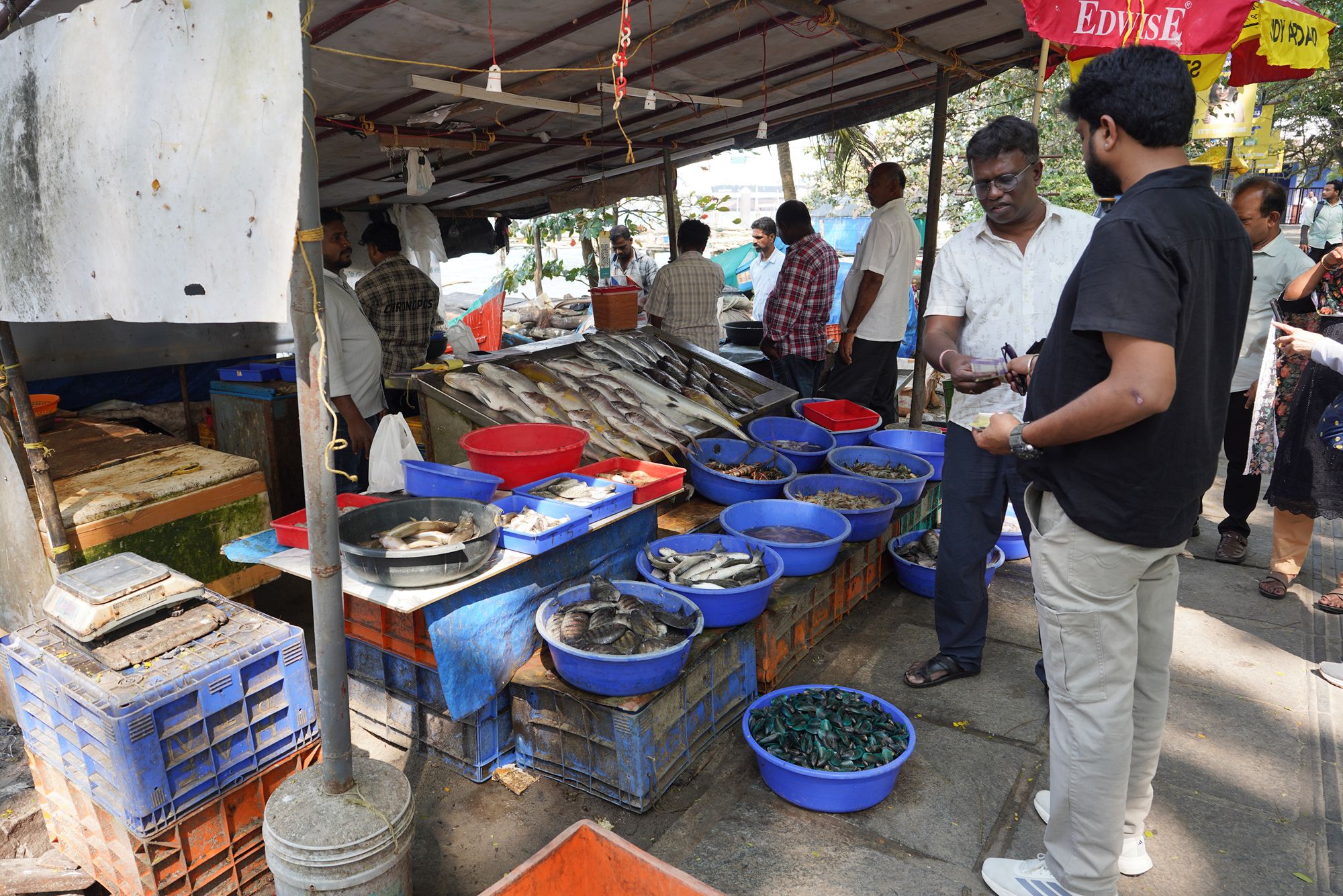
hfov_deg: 73.7
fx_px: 895
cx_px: 672
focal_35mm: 24
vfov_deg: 53.1
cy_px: 448
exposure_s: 1/100
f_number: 4.5
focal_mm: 24
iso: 100
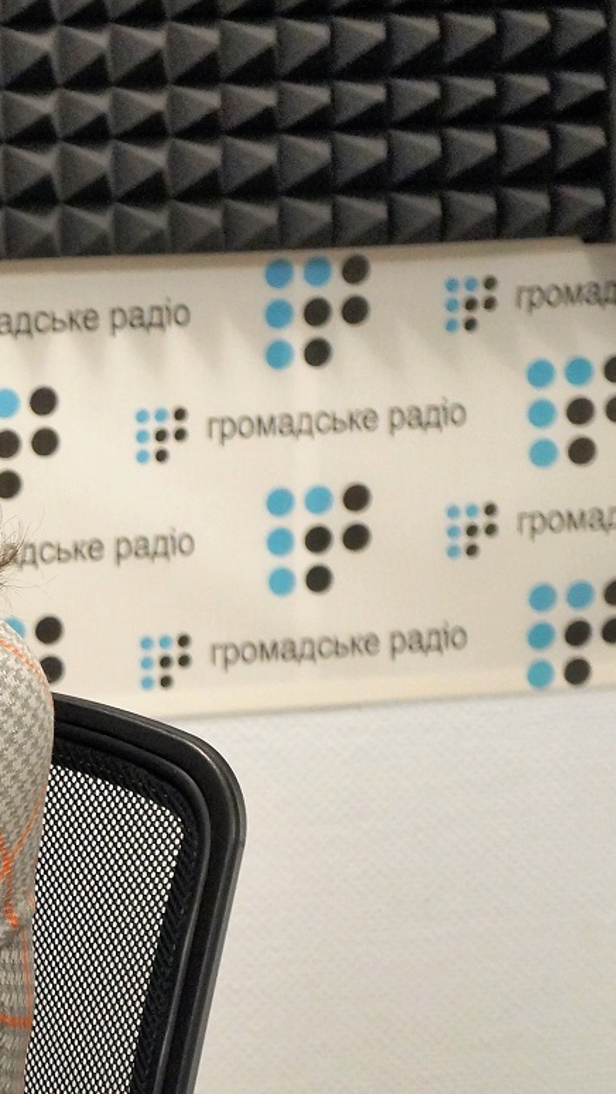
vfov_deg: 26.2
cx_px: -451
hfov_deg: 13.5
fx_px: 2352
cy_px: 580
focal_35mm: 81
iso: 2000
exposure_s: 1/160
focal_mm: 25
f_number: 4
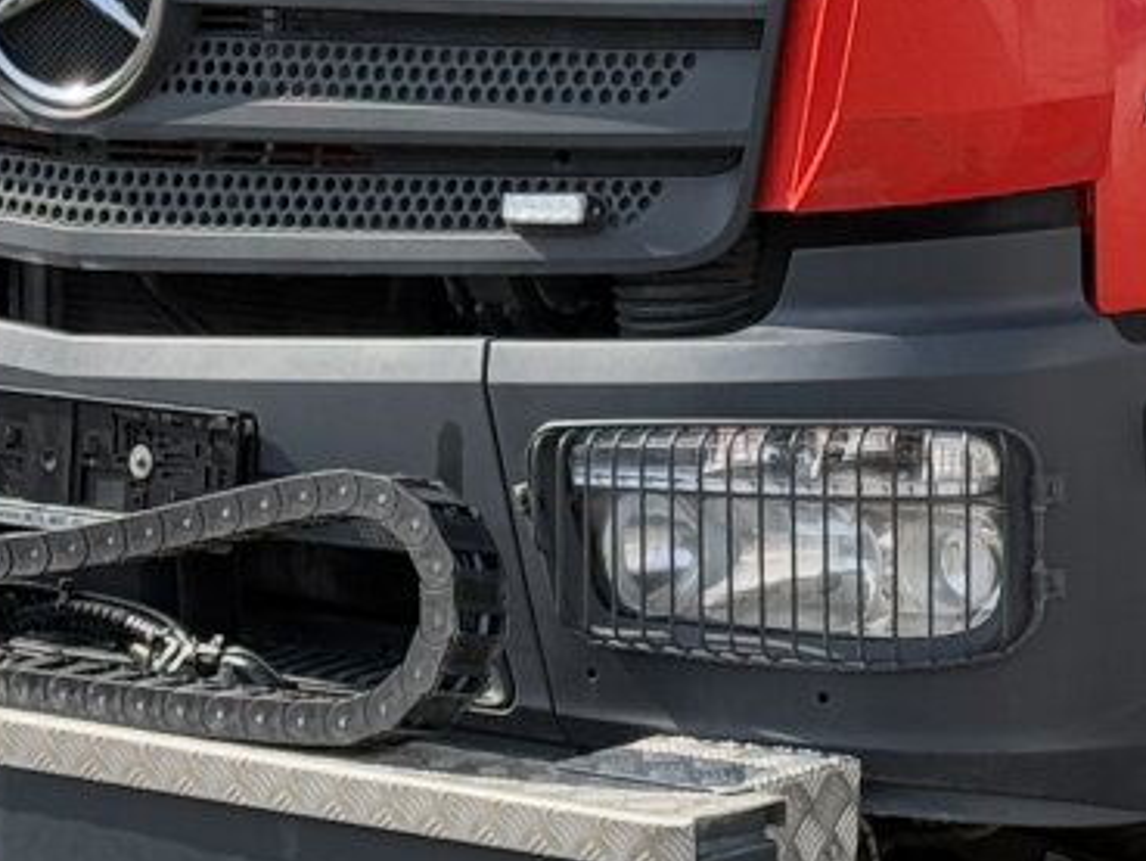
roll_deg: -0.9
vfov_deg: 7.1
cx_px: 1245
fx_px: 6888
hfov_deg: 9.4
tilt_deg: -1.5
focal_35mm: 208
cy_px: -196
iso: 64
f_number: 1.78
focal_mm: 6.76
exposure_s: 1/1575
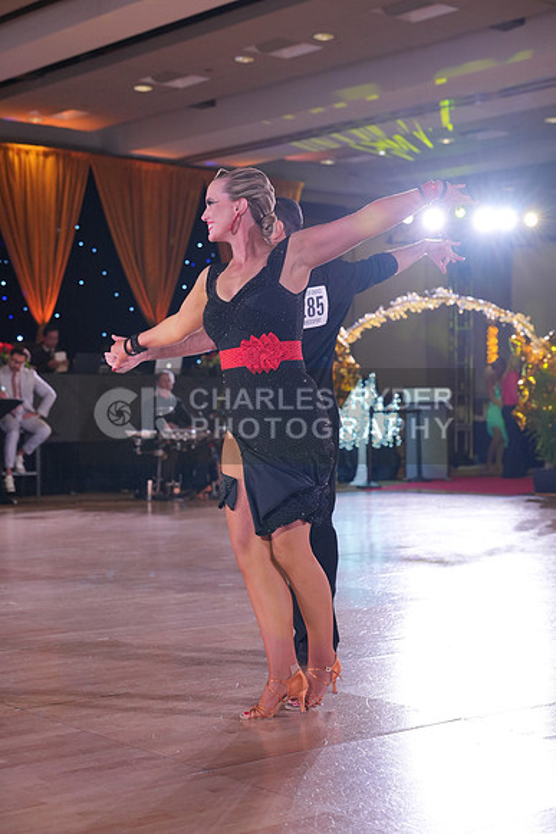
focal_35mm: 62
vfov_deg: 32.4
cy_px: 417
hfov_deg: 21.9
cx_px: 278
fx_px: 1435
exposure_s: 1/400
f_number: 4
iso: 1600
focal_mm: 62
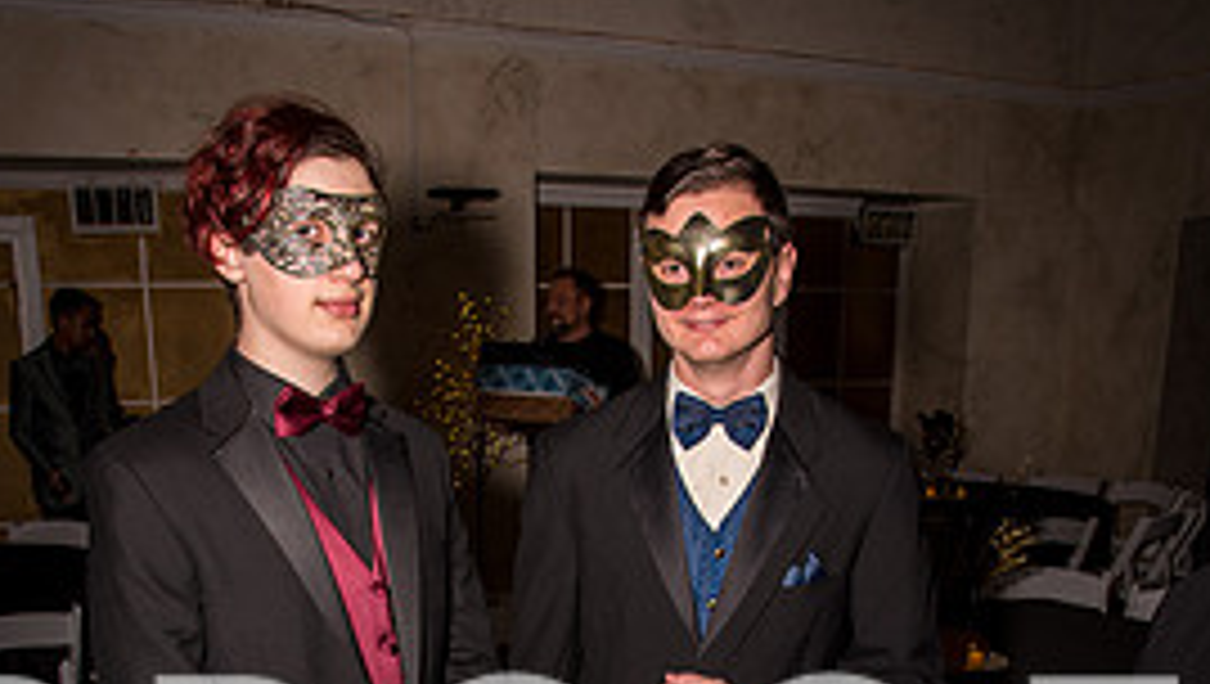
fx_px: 1349
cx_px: 549
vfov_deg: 25.8
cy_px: 796
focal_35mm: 42
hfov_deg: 48.2
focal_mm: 24
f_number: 7.1
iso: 200
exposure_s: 1/80
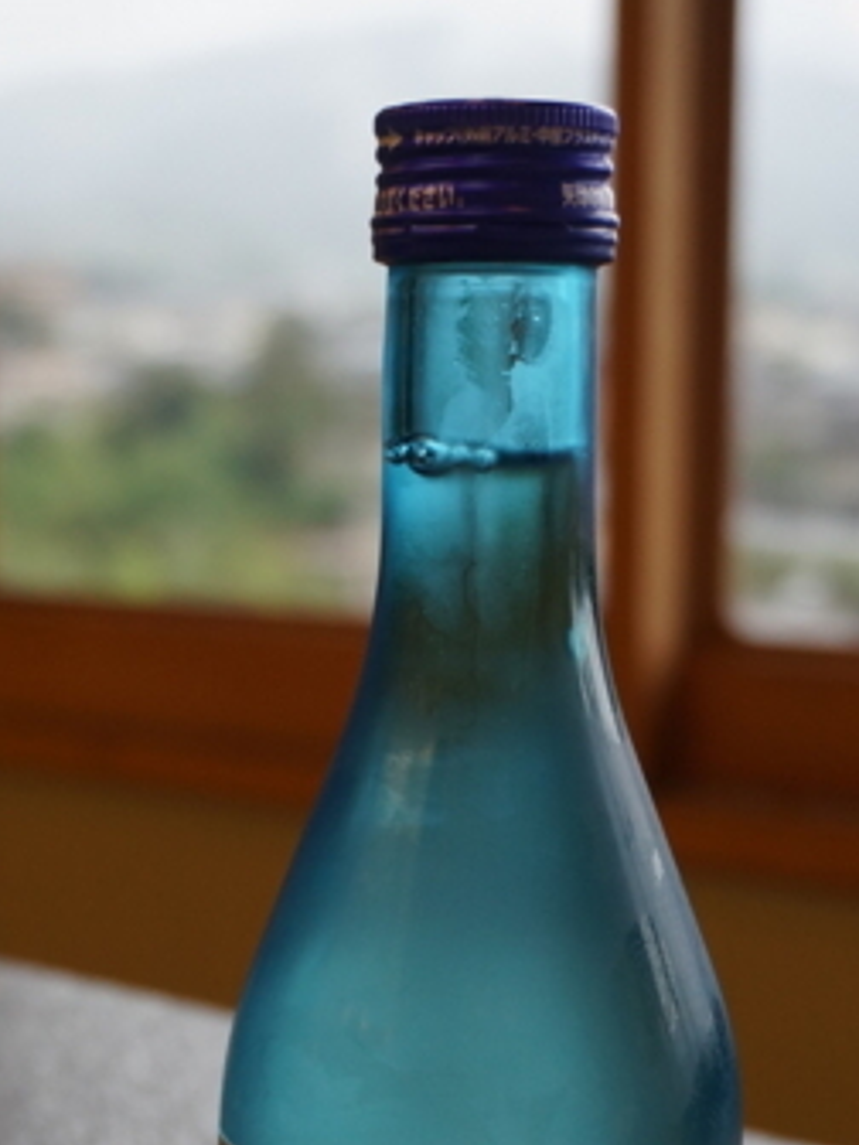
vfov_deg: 24.1
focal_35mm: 80
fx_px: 2642
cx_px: 380
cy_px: 910
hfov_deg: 18.5
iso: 500
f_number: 5
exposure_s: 1/60
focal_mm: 31
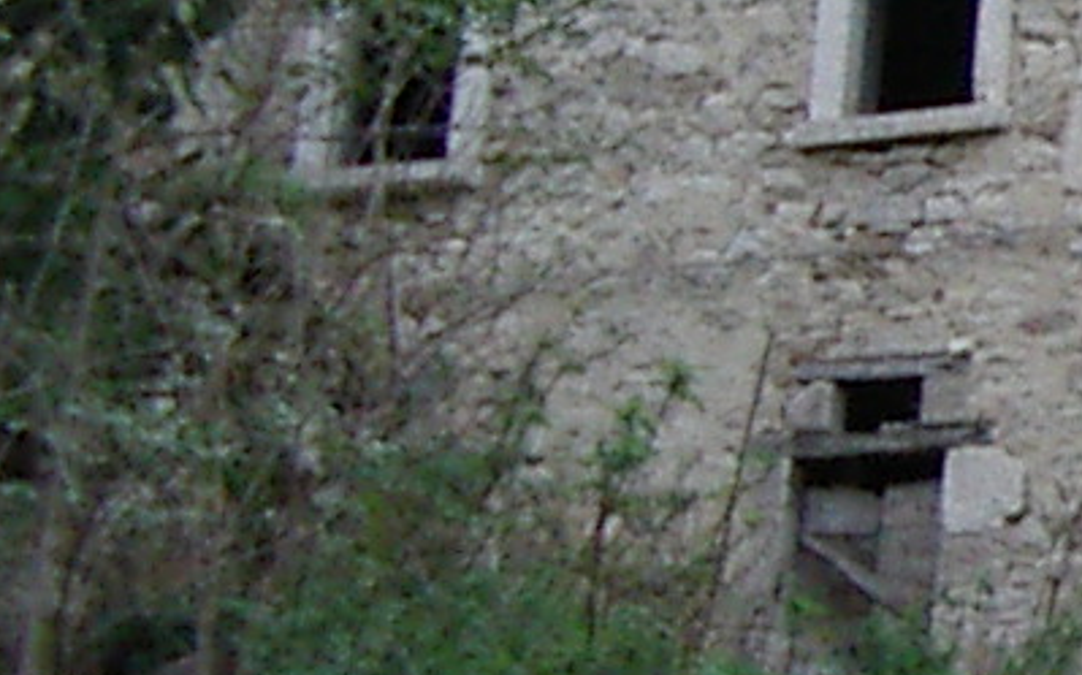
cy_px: 236
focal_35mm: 207
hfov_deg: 9.3
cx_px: 2354
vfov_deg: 6.3
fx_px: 6101
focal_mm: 5.8
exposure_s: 1/80
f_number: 2.6
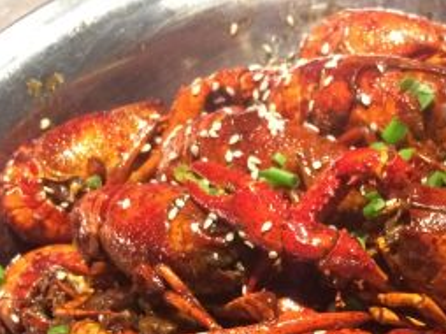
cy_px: 347
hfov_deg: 23.9
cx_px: 388
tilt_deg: -54.8
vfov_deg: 17.9
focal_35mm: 80
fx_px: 1030
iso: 320
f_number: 2.2
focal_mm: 4.15
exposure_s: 1/17
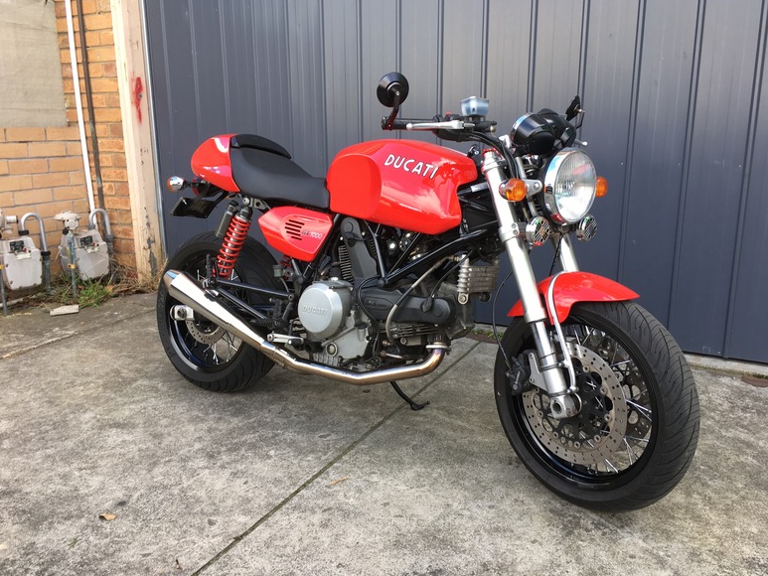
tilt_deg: -12.6
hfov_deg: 60.0
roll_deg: +0.7
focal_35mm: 30
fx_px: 666
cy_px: 280
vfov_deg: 46.8
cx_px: 392
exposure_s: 1/105
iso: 25
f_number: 2.2
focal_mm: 4.15
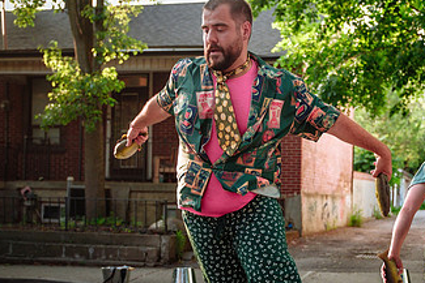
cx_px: 287
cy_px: 206
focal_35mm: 62
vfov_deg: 21.8
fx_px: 732
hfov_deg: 32.1
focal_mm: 21.8
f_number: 1.8
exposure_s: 1/800
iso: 500
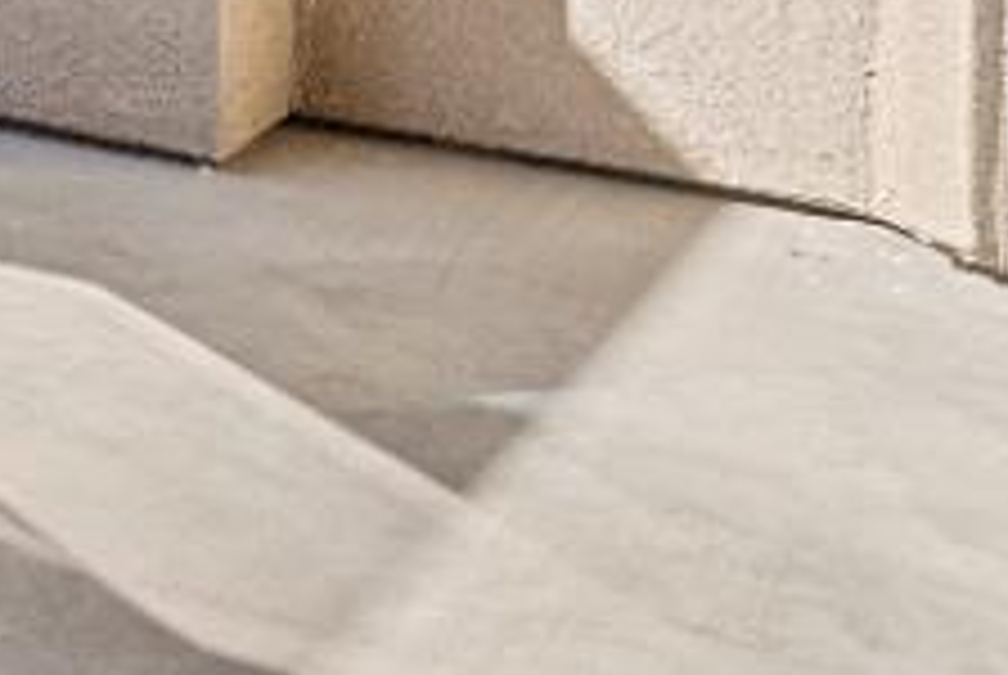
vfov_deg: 11.4
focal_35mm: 110
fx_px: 3094
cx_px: -1377
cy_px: -626
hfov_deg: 13.6
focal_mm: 11
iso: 80
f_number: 8
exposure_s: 1/10
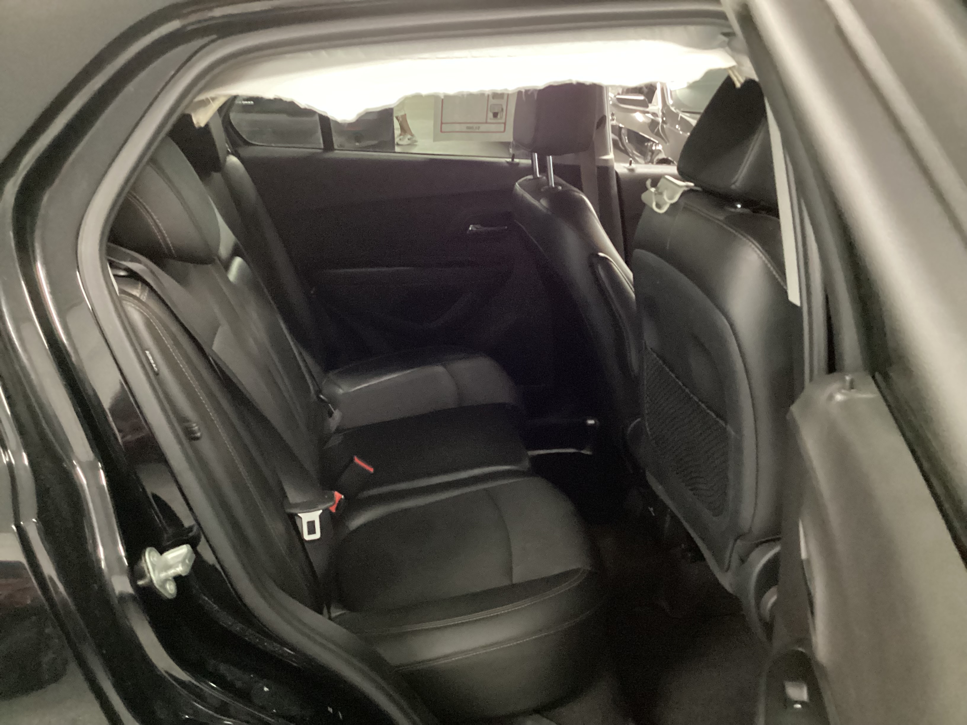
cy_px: 362
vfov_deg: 45.4
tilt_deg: -22.9
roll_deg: +0.3
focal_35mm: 31
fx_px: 866
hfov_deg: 58.4
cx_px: 484
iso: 800
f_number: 2.4
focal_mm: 3.3
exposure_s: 1/17
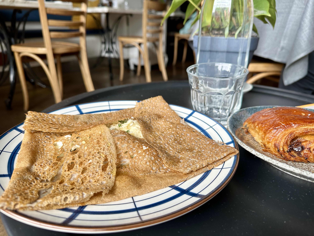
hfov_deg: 71.6
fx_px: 218
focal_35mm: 24
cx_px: 157
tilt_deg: -23.3
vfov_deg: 56.8
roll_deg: -1.2
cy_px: 118
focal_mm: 6.86
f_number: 1.78
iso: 64
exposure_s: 1/193
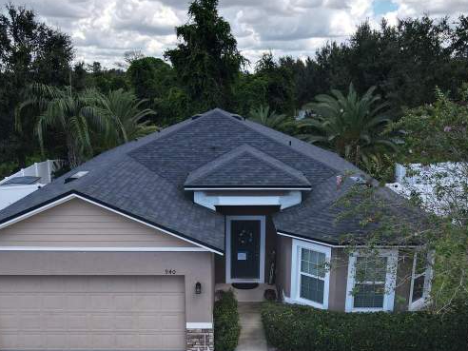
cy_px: 264
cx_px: 223
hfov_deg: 47.8
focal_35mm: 39
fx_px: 527
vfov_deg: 36.0
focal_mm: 4.5
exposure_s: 1/250
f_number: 2.8
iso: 100
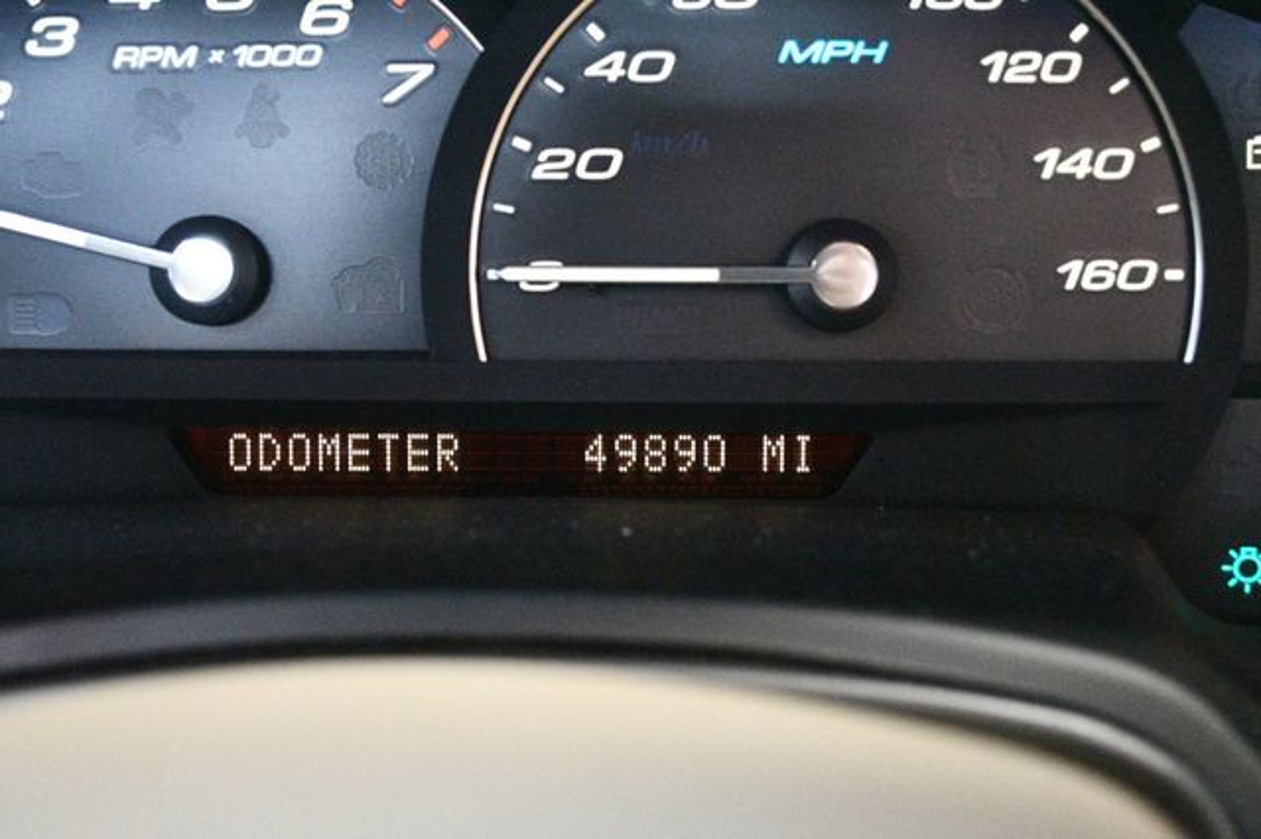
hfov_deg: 38.2
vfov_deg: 26.0
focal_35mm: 52
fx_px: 1820
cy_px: 420
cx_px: 630
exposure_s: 1/60
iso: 12800
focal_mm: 35
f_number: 5
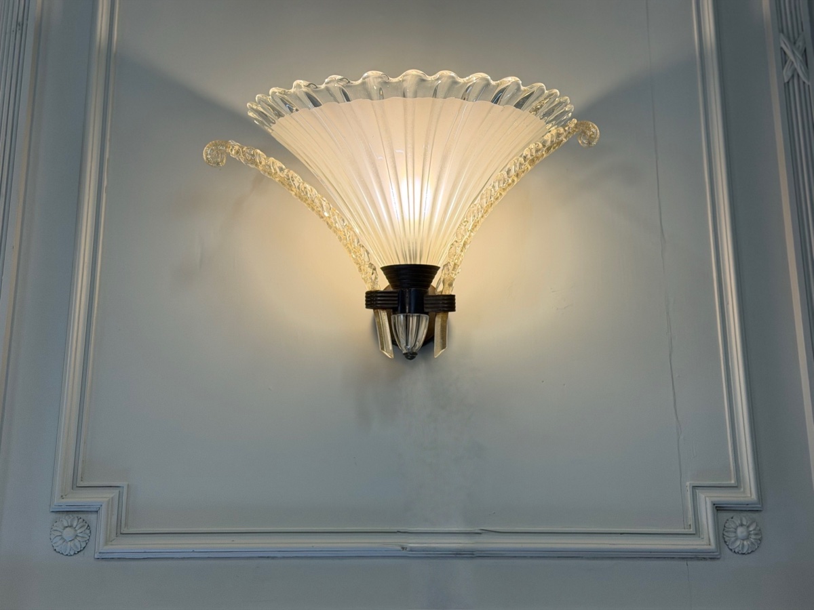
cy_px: 305
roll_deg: +0.8
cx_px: 407
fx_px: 1129
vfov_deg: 30.3
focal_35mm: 48
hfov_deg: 39.7
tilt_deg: +17.0
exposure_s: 1/100
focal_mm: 6.76
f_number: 1.78
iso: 80
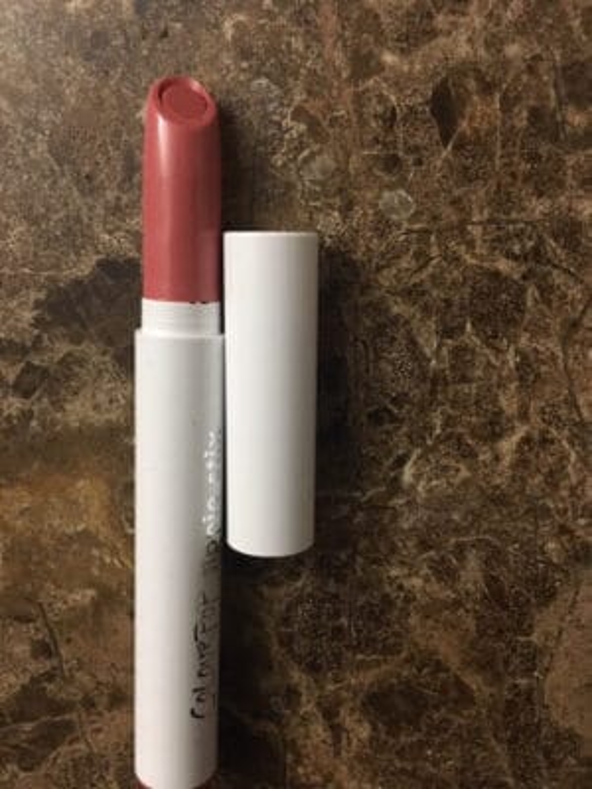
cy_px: 394
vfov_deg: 61.7
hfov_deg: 48.2
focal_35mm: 29
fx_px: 661
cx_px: 296
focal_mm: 4.15
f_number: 2.2
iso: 200
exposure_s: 1/20
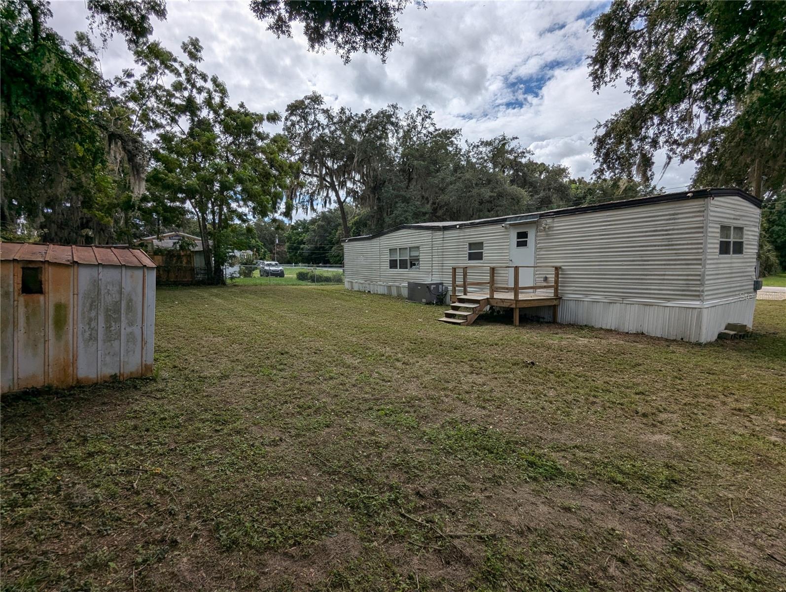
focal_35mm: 16
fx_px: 364
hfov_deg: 94.4
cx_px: 393
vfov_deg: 78.2
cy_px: 296
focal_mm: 2.35
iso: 44
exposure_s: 1/4000
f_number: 2.2
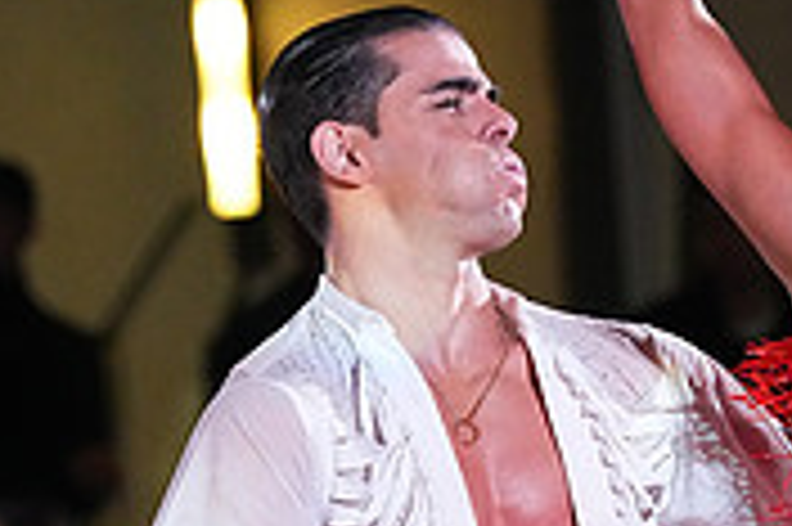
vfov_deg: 2.1
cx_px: 821
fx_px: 14506
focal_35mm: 660
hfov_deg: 3.1
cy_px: 841
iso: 8000
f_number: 5
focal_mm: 200
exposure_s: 1/400
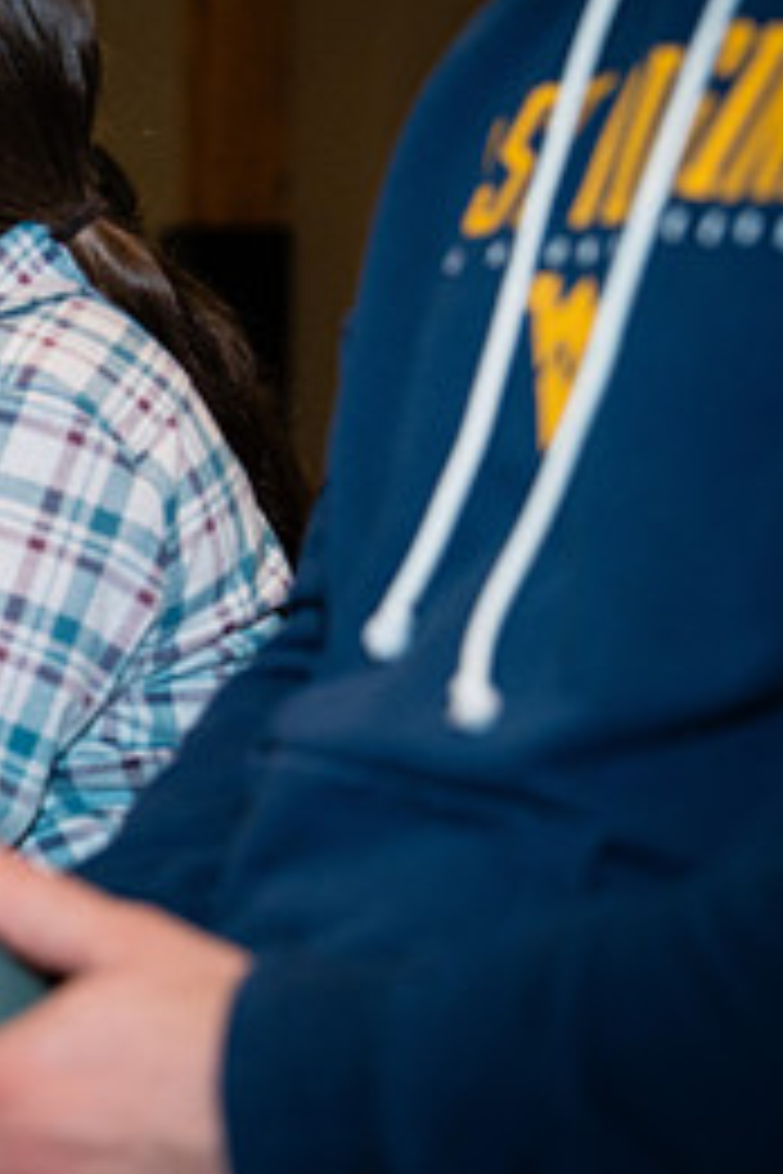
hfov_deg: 11.0
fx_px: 3915
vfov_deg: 17.0
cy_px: 457
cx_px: -423
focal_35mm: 120
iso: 800
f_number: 3.2
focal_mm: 54
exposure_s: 1/250
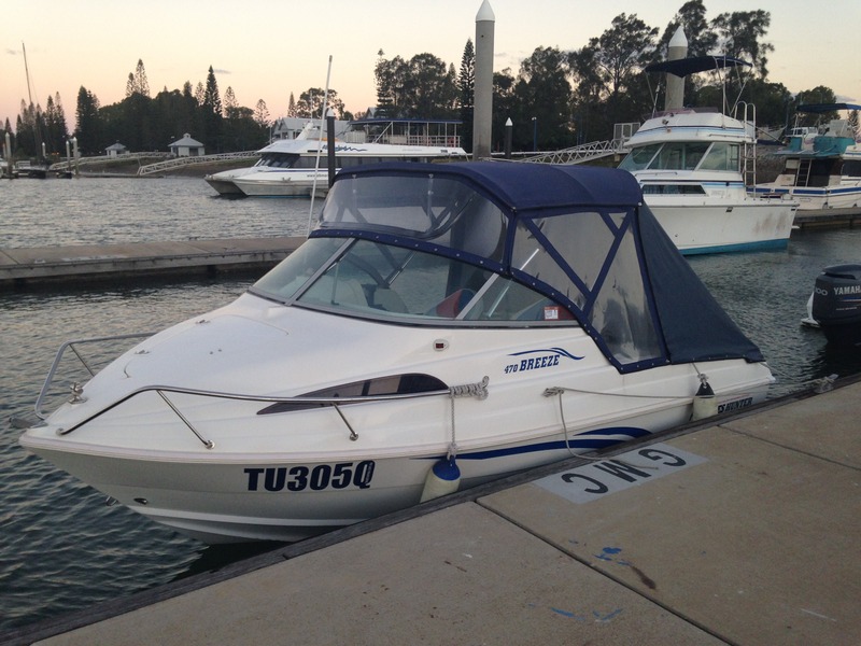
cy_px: 323
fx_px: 821
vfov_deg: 42.9
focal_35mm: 33
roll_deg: -0.3
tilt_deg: -13.2
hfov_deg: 55.4
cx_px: 430
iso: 80
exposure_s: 1/120
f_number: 2.4
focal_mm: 4.12
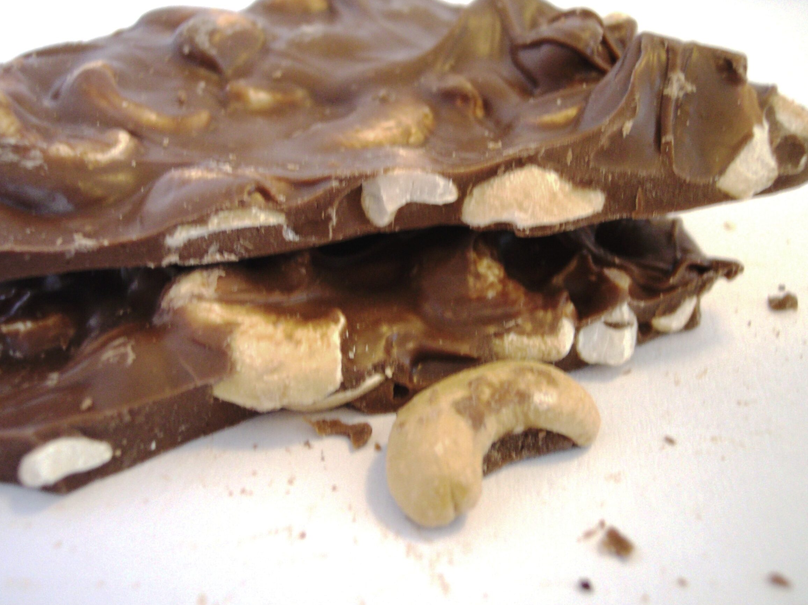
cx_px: 402
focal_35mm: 42
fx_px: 980
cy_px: 300
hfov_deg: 44.8
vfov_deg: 34.3
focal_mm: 8
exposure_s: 1/20
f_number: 2.8
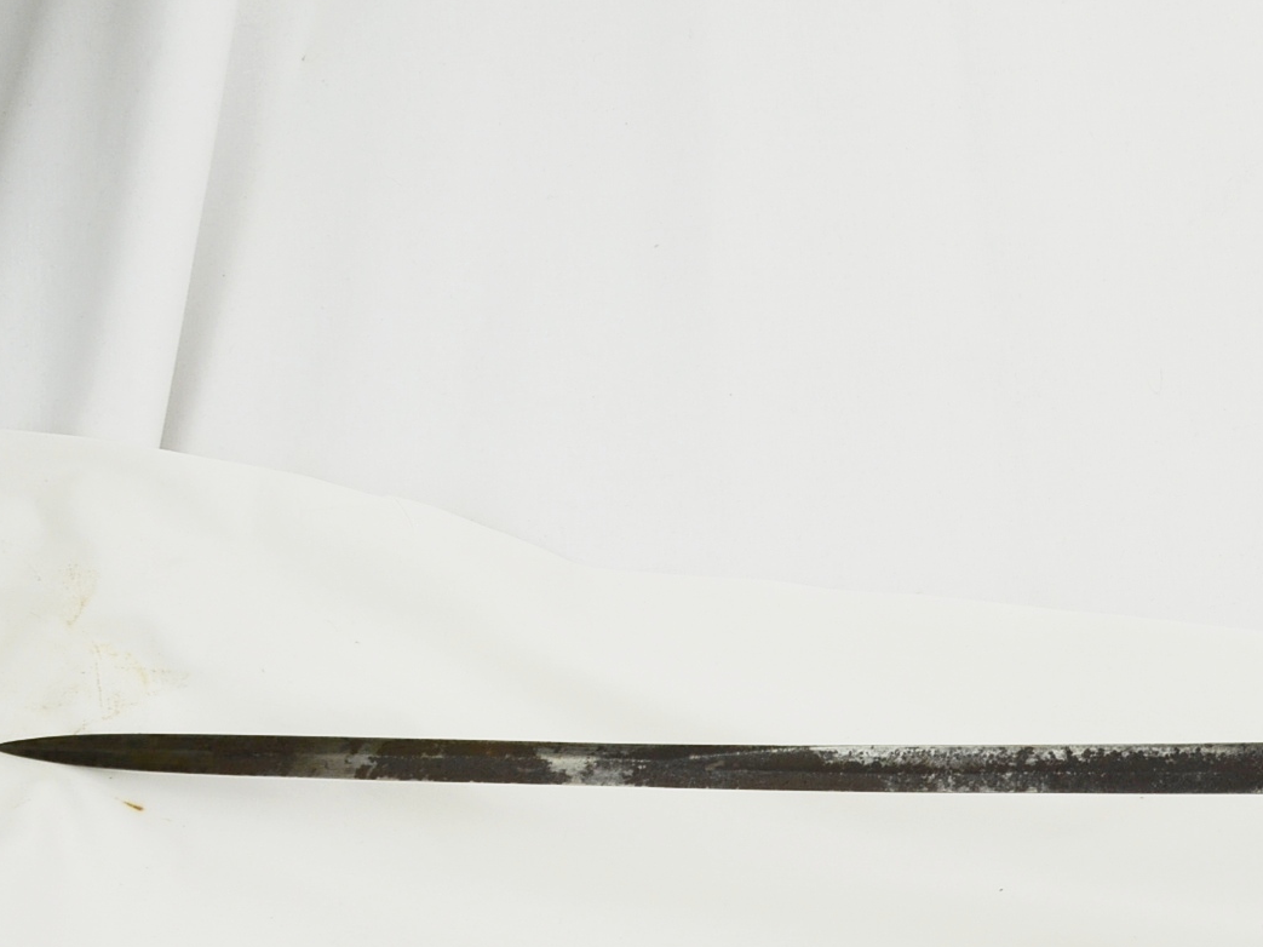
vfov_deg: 21.5
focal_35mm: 68
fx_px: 2481
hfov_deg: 26.2
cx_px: 1419
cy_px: 614
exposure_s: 1/125
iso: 200
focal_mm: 20
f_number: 5.6
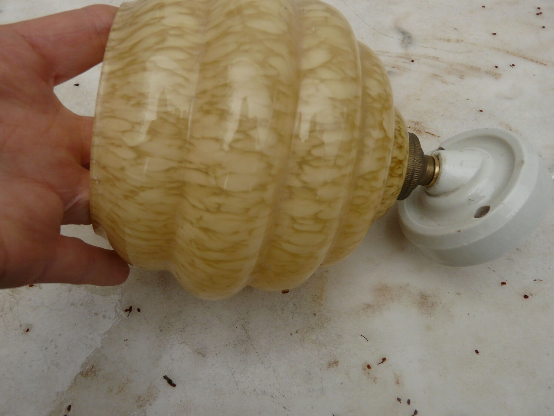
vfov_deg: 46.8
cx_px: 276
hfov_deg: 60.0
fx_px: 480
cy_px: 195
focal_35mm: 30
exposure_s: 1/50
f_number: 2.8
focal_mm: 4.6
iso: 100
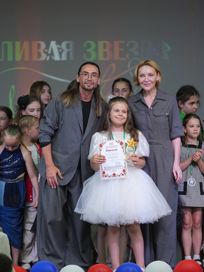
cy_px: 123
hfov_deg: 5.8
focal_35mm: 257
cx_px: 102
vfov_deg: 7.7
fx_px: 2019
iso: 1250
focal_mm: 158
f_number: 2.8
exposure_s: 1/400
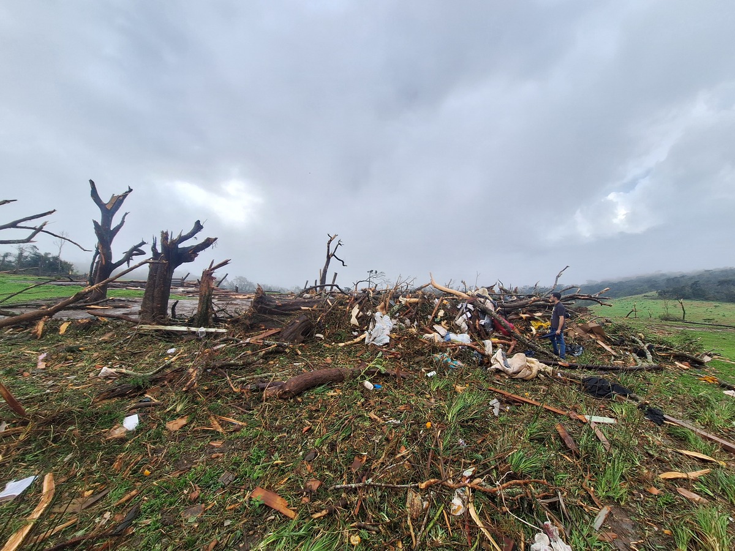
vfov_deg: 89.9
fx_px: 276
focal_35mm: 13
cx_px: 368
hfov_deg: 106.2
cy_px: 276
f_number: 2.2
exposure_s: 1/840
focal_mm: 1.74
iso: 40
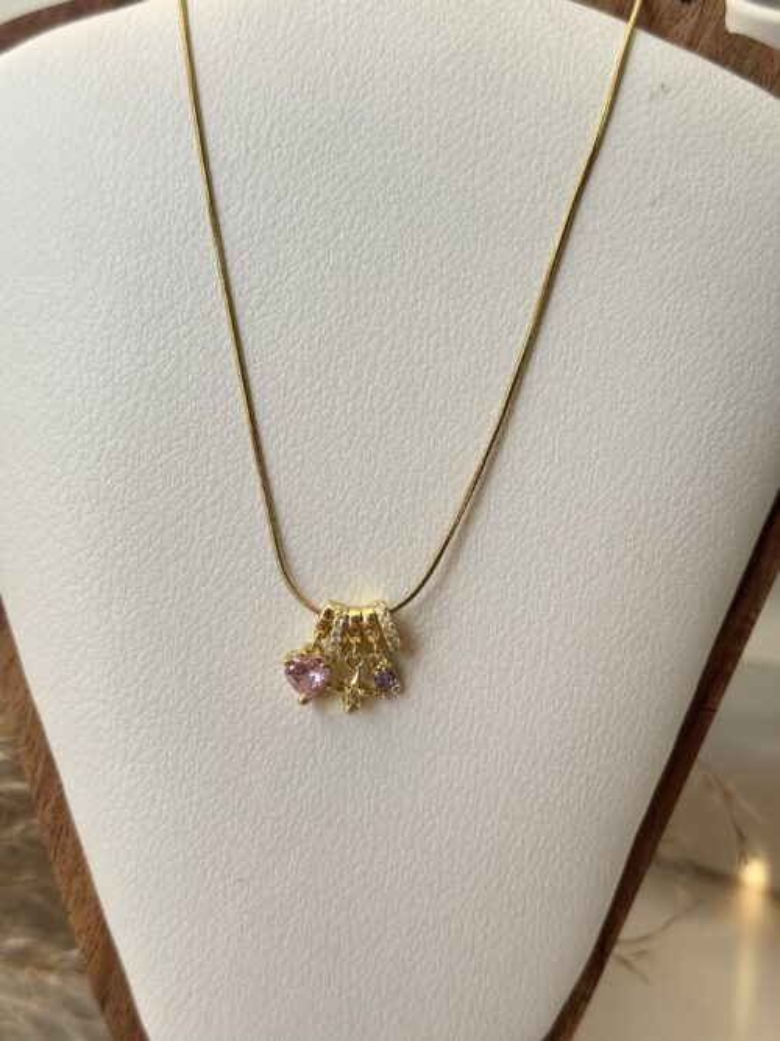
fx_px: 1443
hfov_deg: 30.3
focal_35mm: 48
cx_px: 390
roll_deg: -2.1
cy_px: 520
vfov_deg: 39.7
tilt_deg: -36.1
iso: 64
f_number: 1.78
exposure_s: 1/385
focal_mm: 6.76
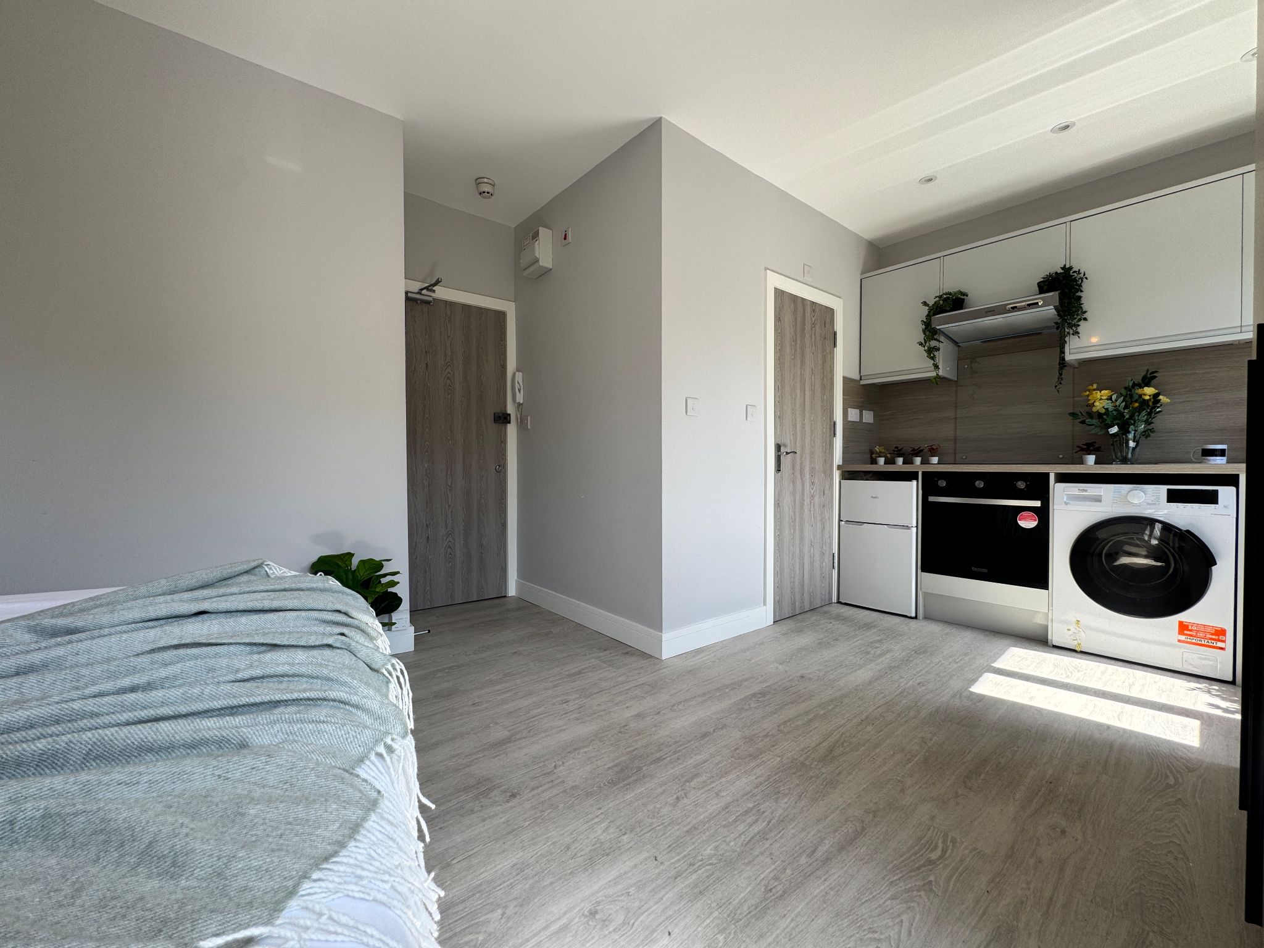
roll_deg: +0.6
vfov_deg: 85.7
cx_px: 632
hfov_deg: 102.1
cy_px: 474
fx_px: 511
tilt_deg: -0.4
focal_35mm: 14
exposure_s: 1/100
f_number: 2.2
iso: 40
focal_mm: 2.22
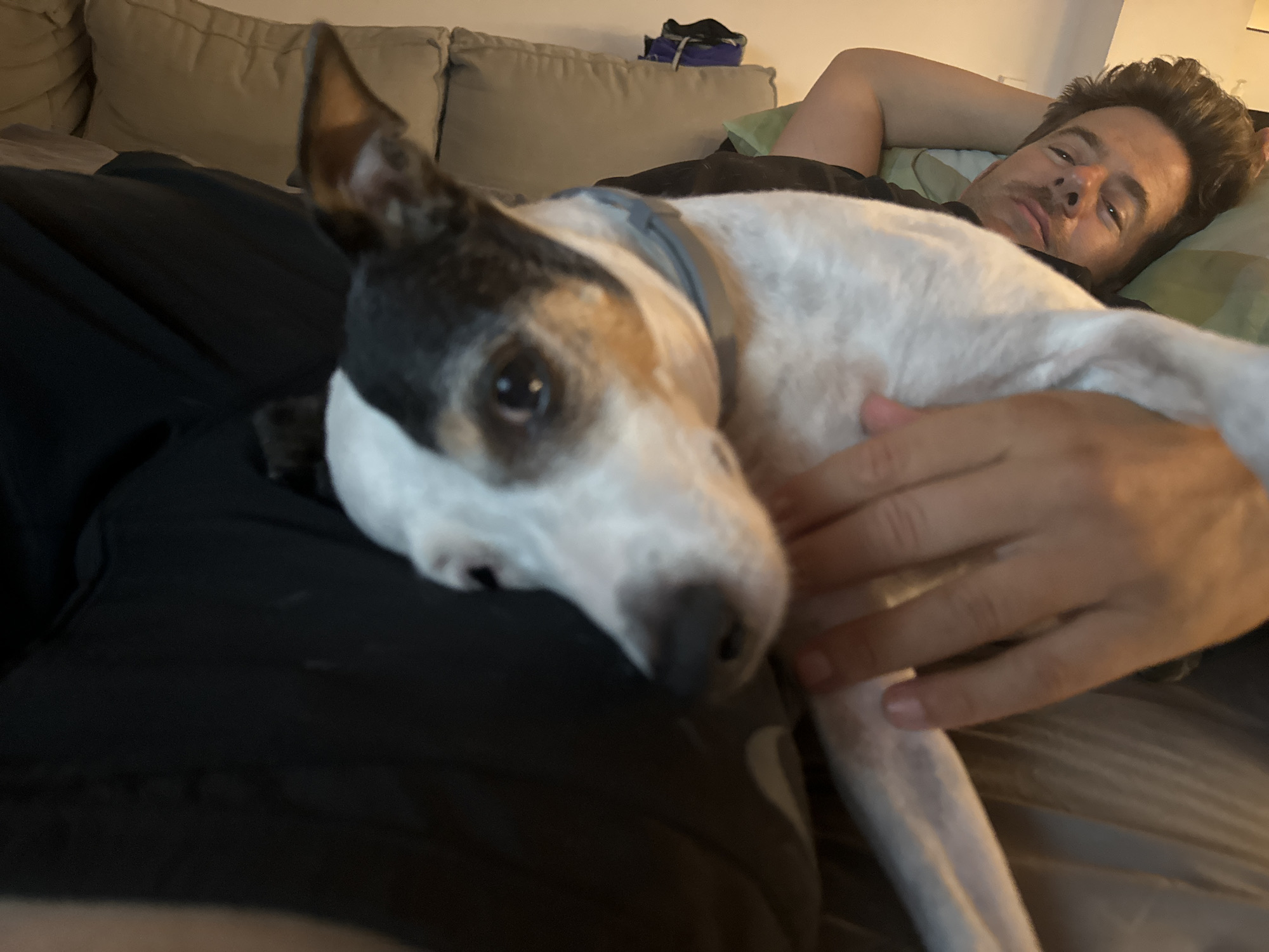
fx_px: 880
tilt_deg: -21.8
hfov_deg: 71.6
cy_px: 476
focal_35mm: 24
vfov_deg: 56.8
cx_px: 634
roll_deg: -8.0
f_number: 1.78
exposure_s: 1/25
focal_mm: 6.86
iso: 800
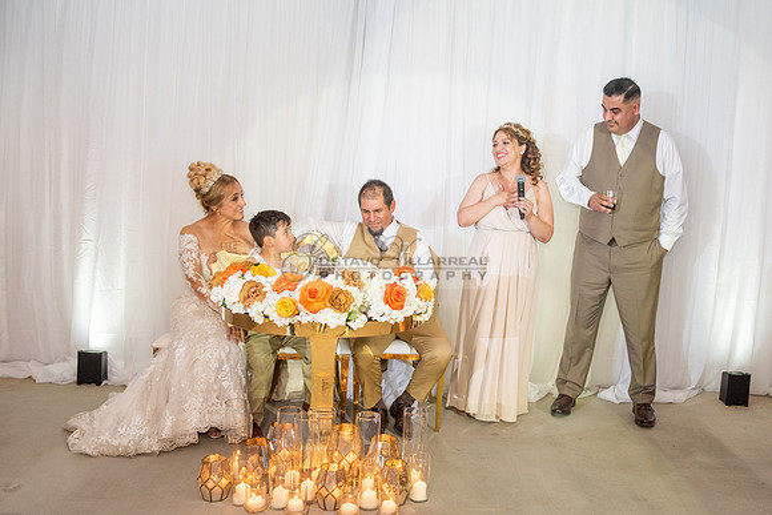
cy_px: 254
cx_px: 449
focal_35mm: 39
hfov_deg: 49.6
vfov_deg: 34.5
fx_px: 831
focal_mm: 32
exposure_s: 1/160
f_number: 4.5
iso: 1000
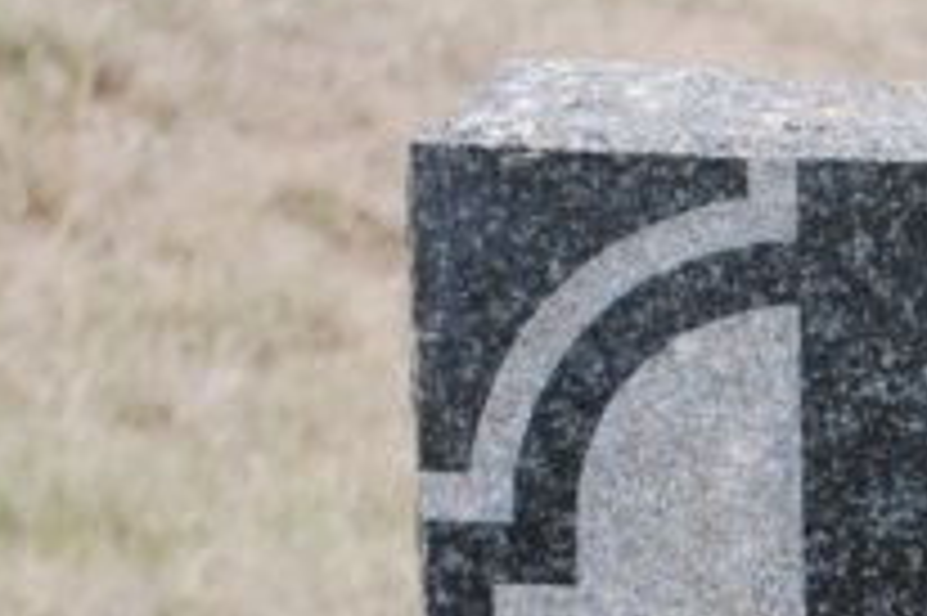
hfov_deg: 6.7
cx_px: 1755
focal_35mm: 299
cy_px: 1081
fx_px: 7693
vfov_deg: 4.5
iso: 200
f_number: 5.3
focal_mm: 40
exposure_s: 1/125
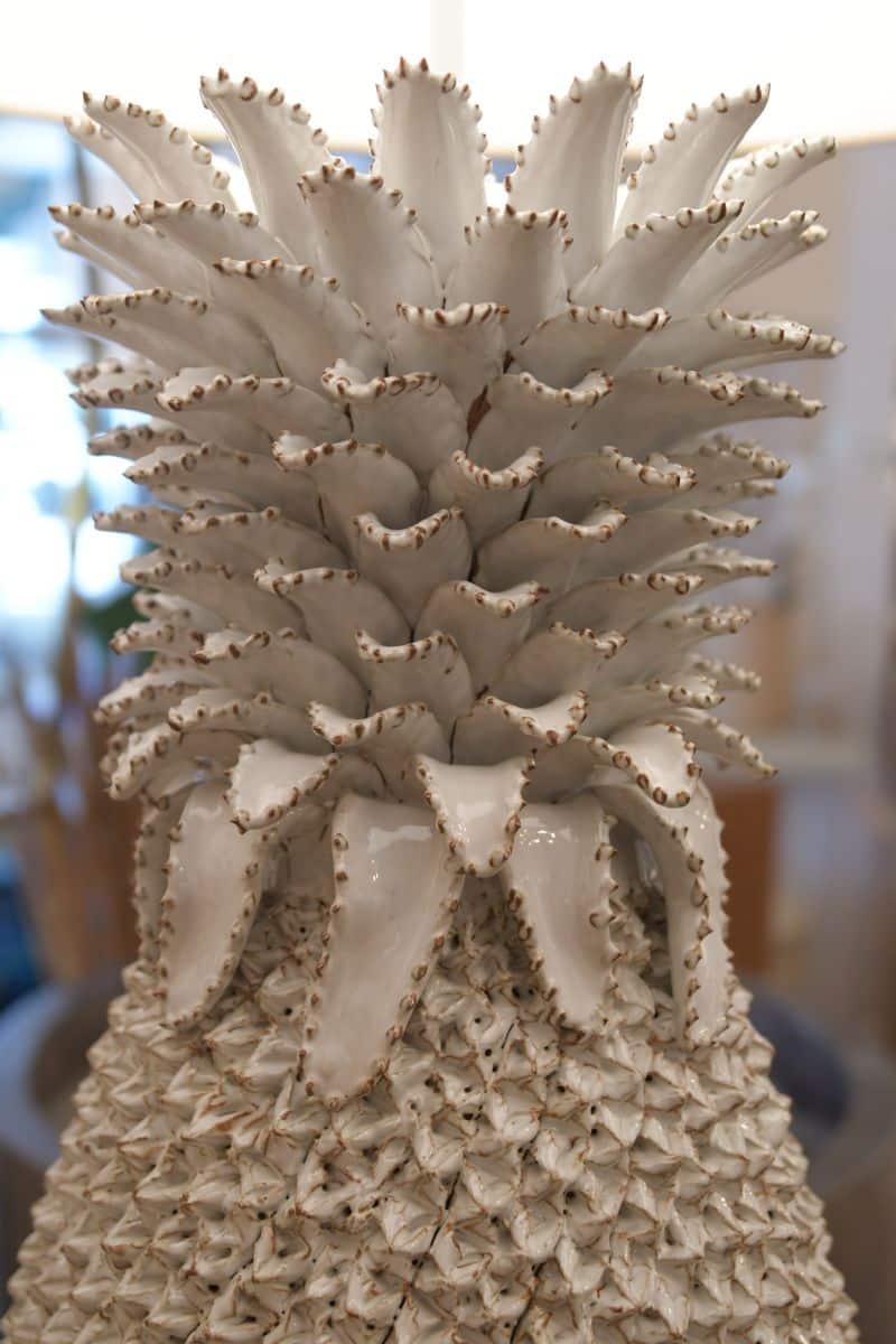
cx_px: 448
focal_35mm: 52
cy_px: 672
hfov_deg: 26.0
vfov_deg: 38.2
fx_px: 1941
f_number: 4
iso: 800
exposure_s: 1/60
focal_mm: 35
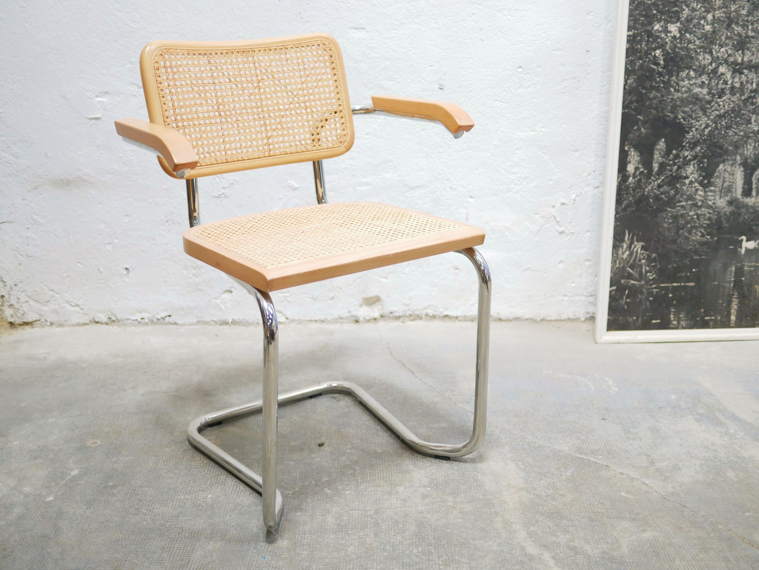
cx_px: 380
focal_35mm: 40
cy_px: 285
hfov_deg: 46.8
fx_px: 877
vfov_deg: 36.0
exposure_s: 1/60
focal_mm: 20
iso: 800
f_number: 1.7
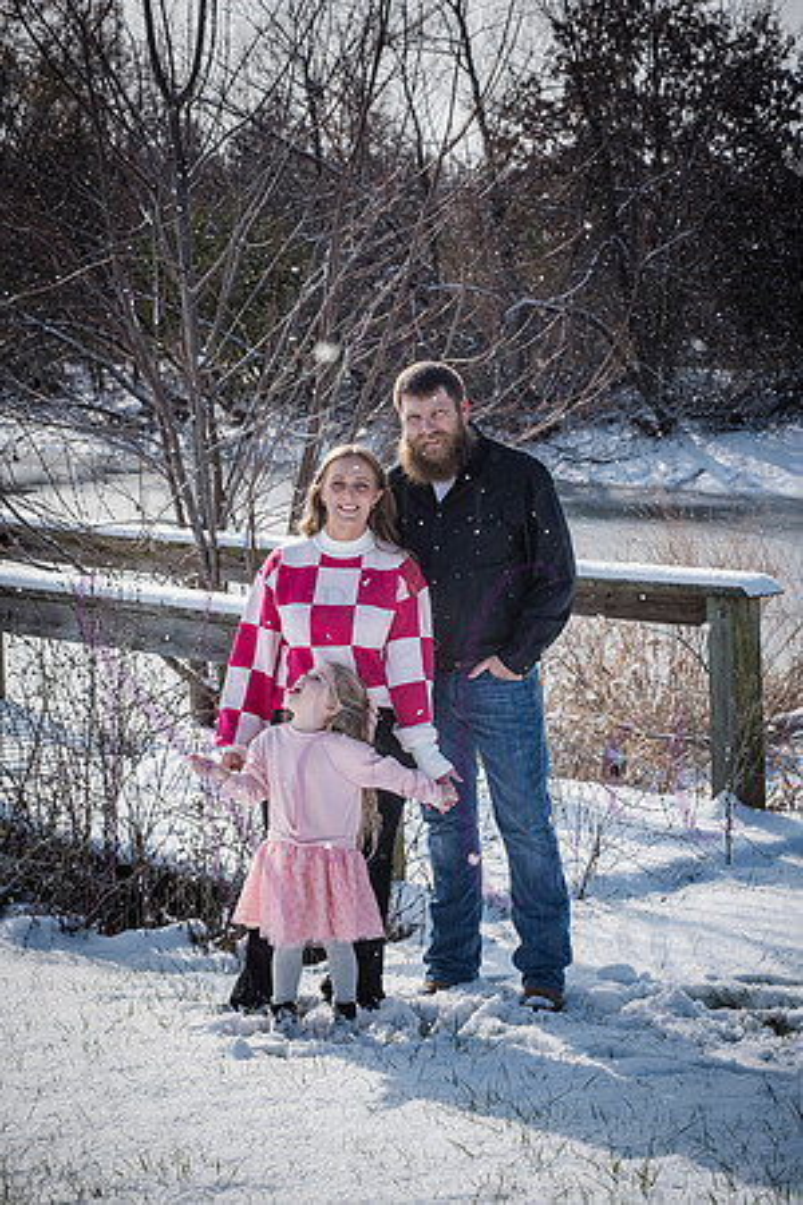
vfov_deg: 22.1
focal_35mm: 92
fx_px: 3078
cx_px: 402
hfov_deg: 14.9
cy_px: 602
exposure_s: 1/1000
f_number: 13
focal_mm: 92
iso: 640
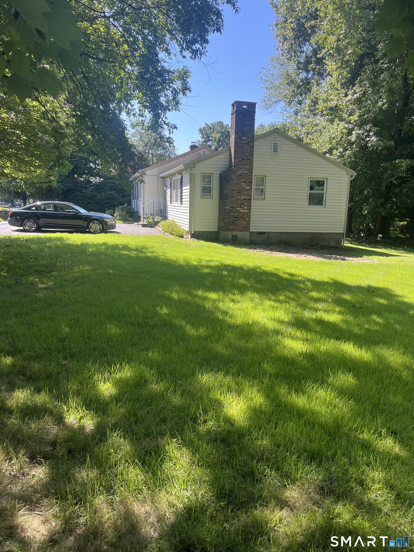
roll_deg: -2.1
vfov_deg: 67.3
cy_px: 276
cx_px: 207
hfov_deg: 53.1
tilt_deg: -10.6
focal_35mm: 26
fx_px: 415
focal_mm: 5.1
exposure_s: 1/615
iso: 50
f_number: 1.6
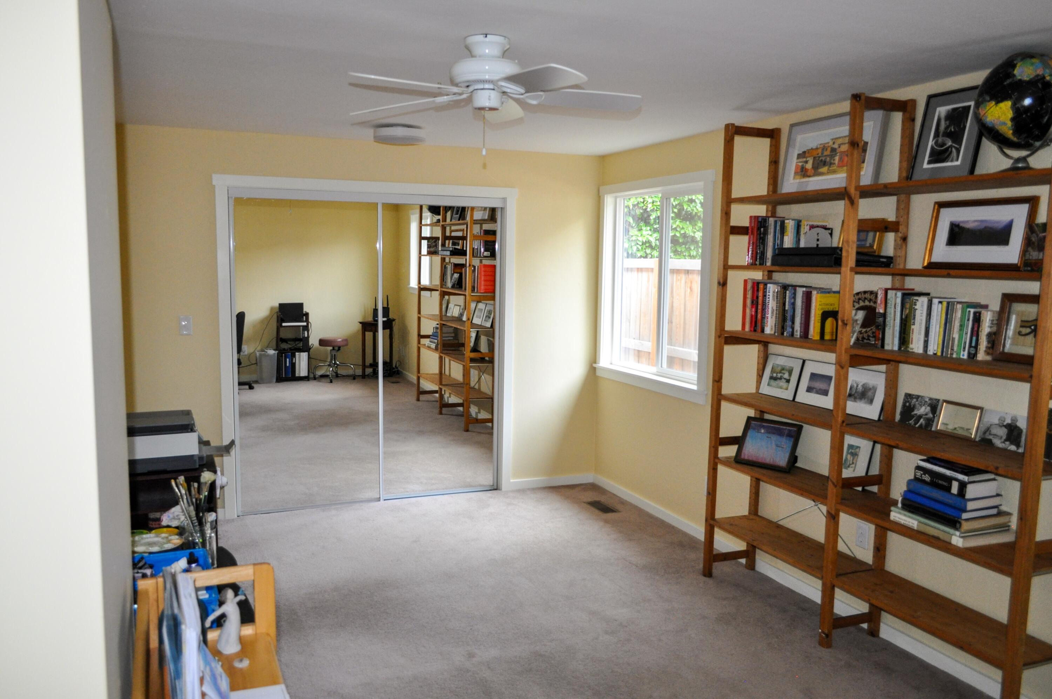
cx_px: 526
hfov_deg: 67.4
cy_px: 350
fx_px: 788
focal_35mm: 27
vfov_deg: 47.8
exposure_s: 1/60
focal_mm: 18
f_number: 3.5
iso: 800
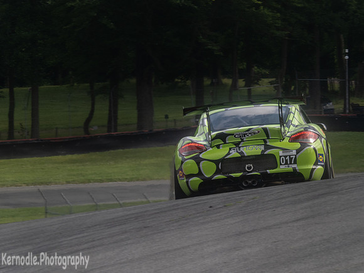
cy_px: 136
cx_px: 182
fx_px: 4006
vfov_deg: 3.9
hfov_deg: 5.2
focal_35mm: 381
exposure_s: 1/160
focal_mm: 190
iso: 400
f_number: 18
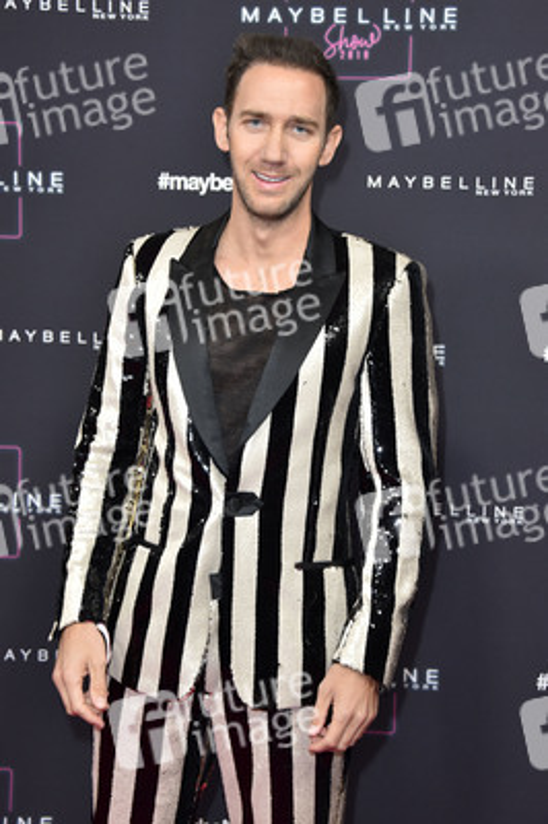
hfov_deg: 19.4
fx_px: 1601
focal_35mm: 70
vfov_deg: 28.9
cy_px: 412
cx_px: 274
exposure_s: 1/160
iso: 1250
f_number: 5.6
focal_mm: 70
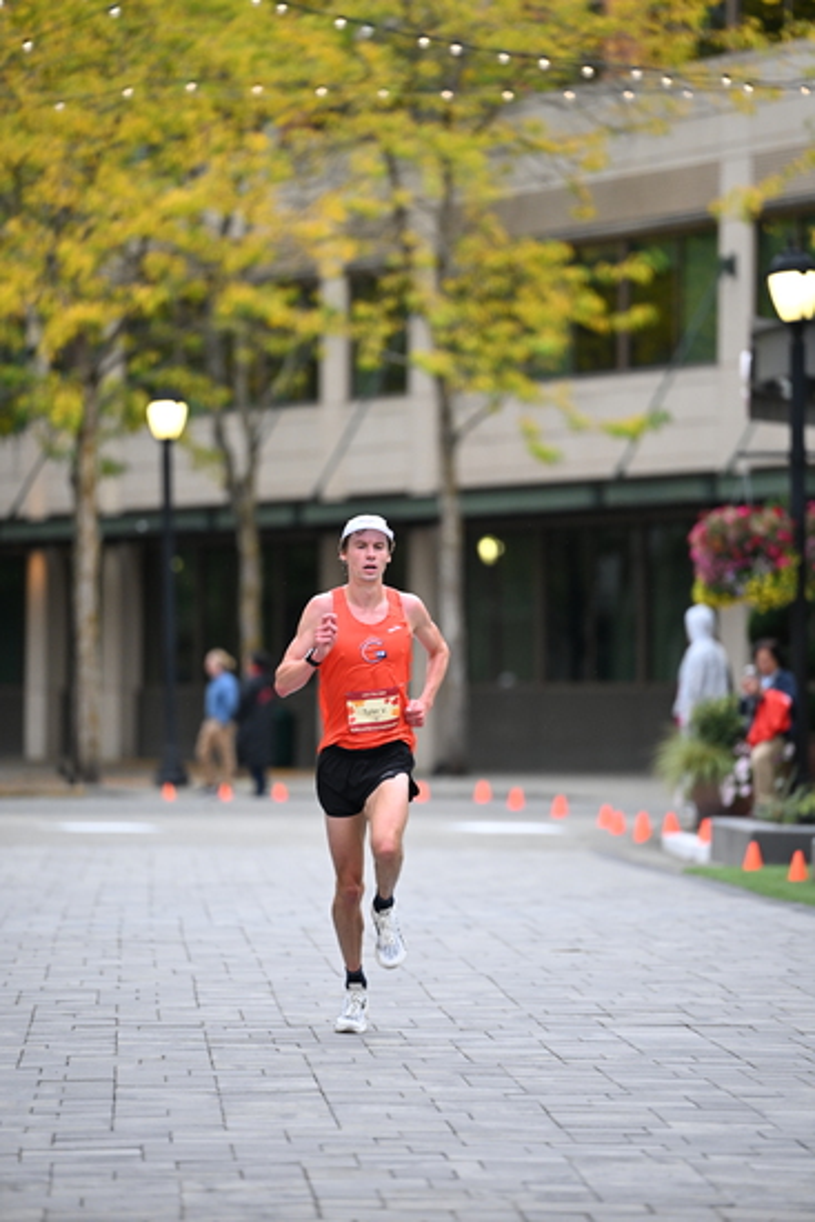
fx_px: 6787
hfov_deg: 6.9
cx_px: 408
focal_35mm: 200
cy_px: 611
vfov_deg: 10.3
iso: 1600
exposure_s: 1/800
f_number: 2.8
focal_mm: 200
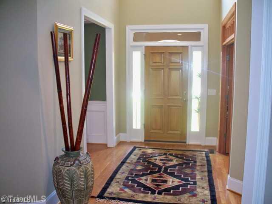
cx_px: 136
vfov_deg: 40.7
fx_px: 275
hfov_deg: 52.6
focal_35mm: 35
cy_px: 102
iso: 200
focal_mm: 7.54
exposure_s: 1/30
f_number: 2.8
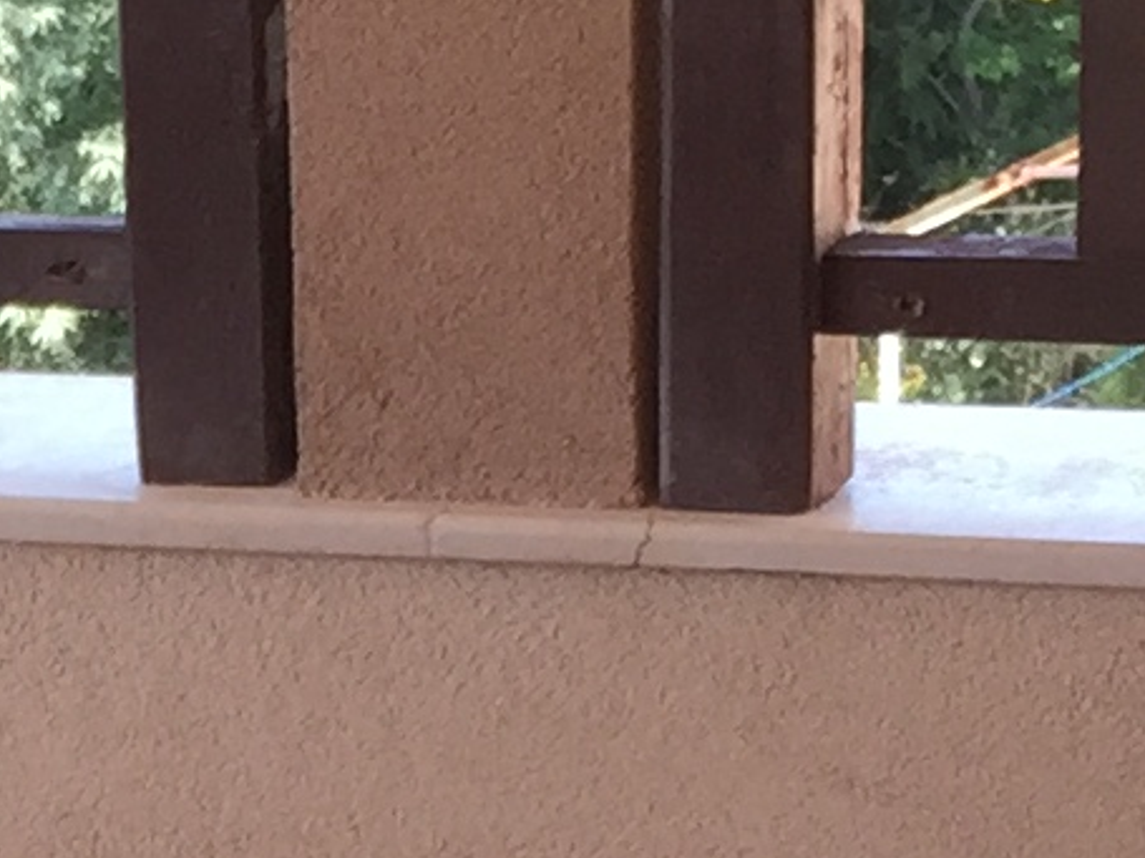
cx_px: -823
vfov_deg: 6.8
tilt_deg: -27.9
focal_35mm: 208
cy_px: 2068
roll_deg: +5.0
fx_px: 6878
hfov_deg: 9.1
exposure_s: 1/203
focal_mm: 4.15
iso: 32
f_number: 2.2
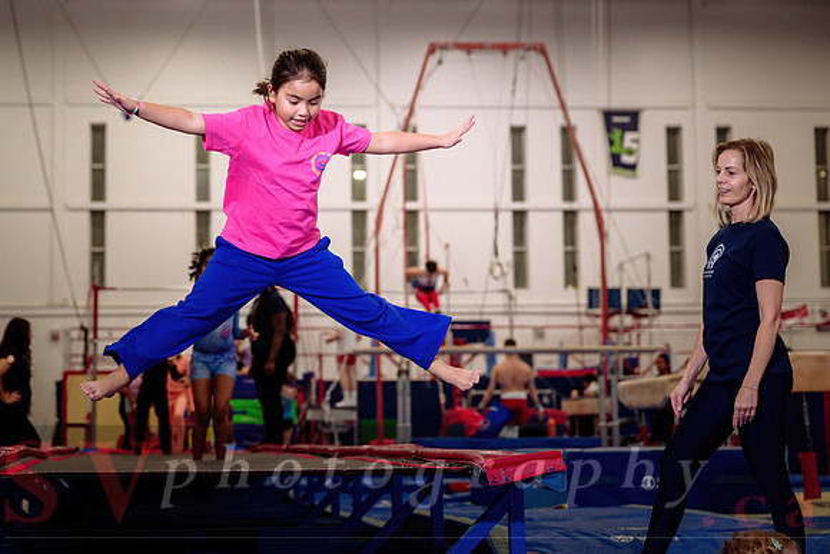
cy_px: 219
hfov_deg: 24.0
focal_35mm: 85
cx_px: 328
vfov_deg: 16.1
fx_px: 1952
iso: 1600
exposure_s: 1/400
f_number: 3.5
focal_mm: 70
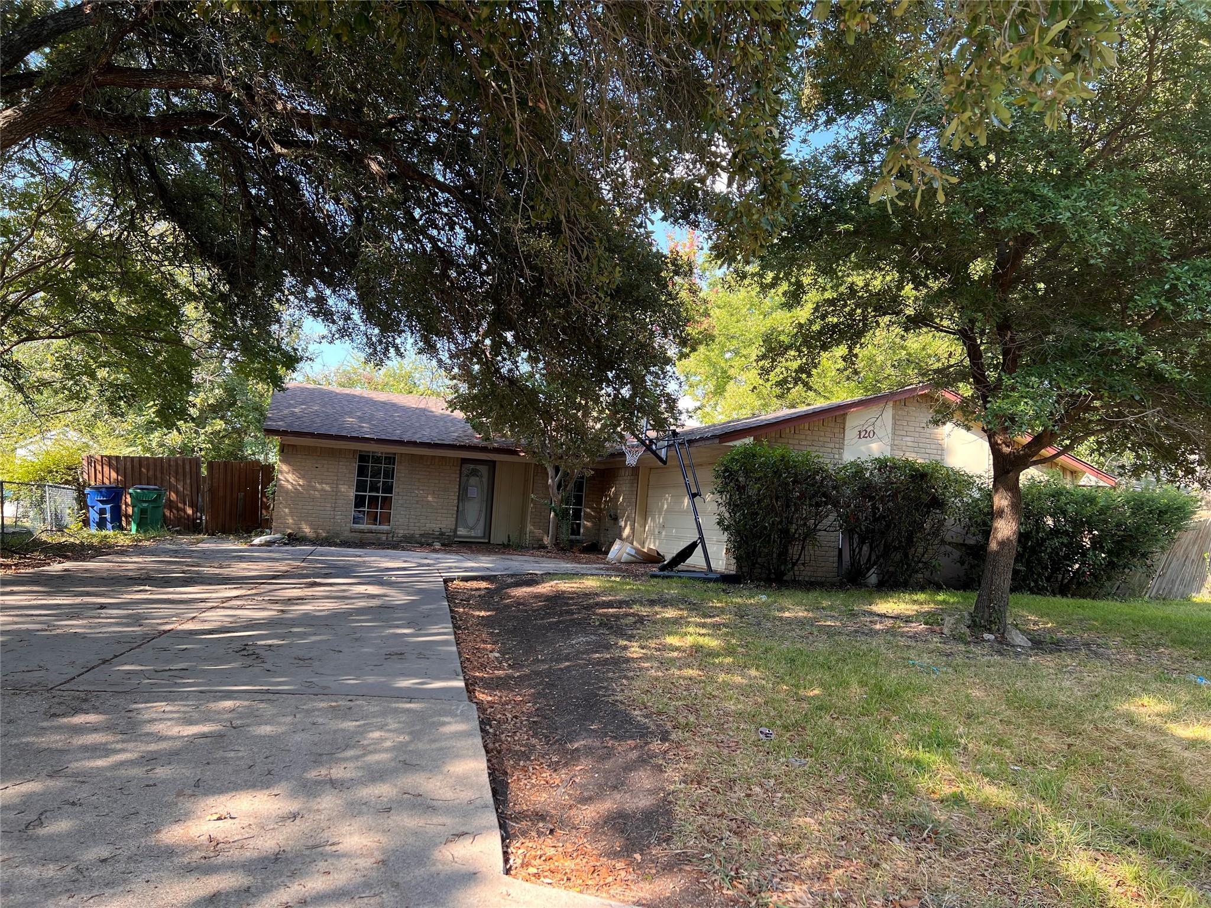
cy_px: 454
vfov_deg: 53.1
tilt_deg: +4.9
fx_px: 910
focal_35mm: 26
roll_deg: -4.4
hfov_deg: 67.3
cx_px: 606
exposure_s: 1/374
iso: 50
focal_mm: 5.7
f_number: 1.5
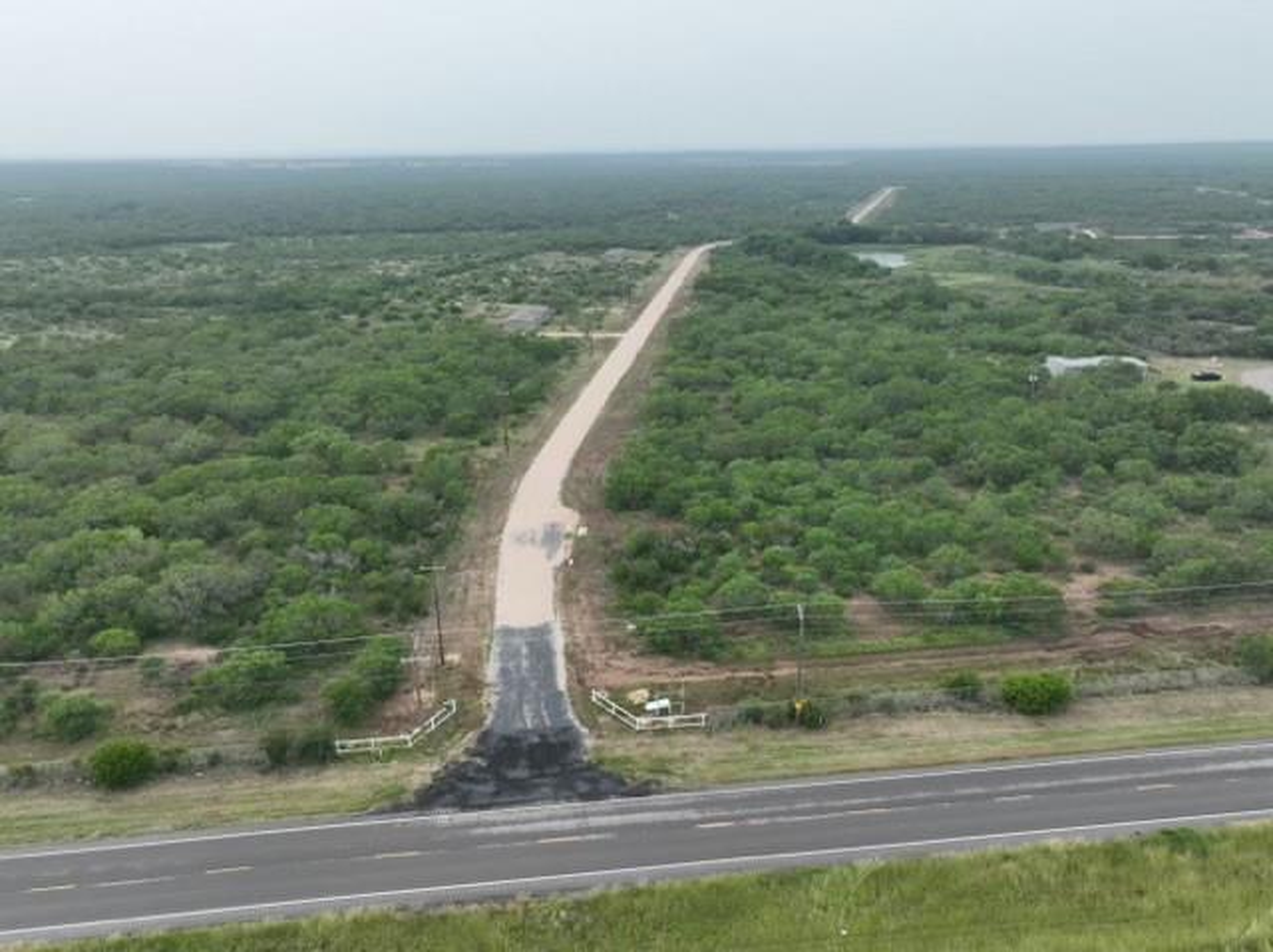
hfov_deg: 71.6
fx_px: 882
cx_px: 636
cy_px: 476
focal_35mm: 24
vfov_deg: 56.8
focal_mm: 12.29
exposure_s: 1/400
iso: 130
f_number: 2.8
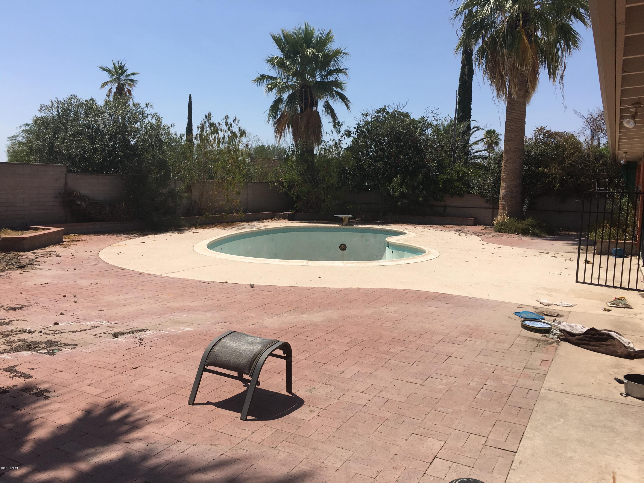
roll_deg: -1.2
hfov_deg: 61.7
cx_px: 322
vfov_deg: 48.2
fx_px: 540
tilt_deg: -4.5
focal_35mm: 29
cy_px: 242
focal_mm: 4.15
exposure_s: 1/2747
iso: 25
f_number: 2.2
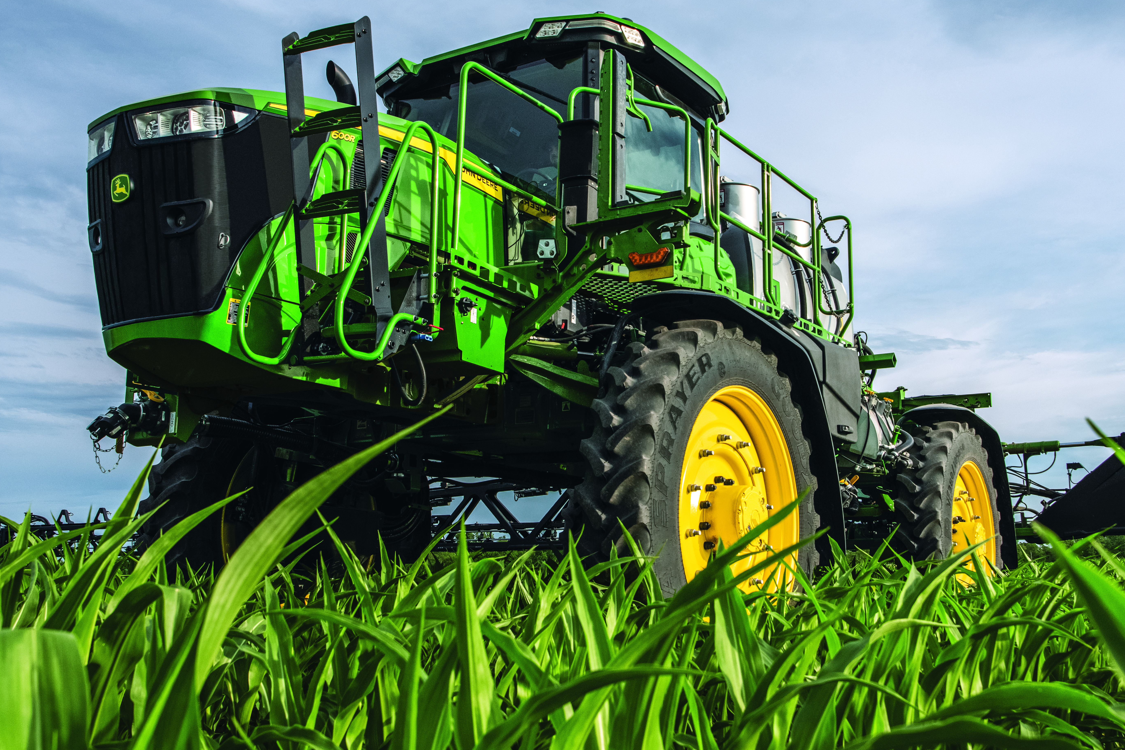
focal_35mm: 36
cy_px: 348
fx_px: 1125
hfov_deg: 53.0
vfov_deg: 36.9
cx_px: 632
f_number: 8
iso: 500
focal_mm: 24
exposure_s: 1/800
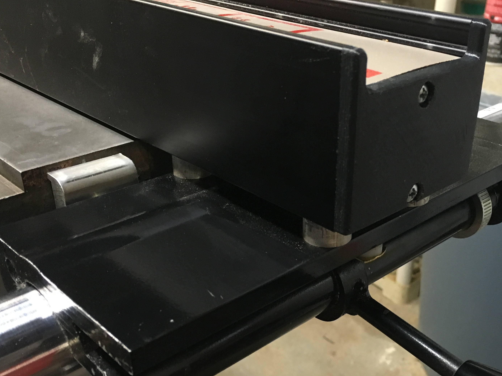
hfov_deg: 44.5
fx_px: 609
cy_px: 241
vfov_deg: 34.1
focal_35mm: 42
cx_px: 304
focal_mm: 4.15
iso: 200
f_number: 2.2
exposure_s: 1/20
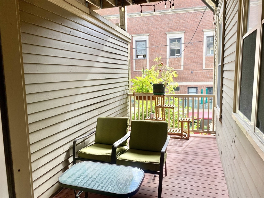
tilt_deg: -7.4
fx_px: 198
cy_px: 99
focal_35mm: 26
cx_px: 132
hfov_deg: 67.3
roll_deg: +1.3
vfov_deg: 53.1
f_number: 1.8
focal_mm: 4.25
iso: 32
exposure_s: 1/244
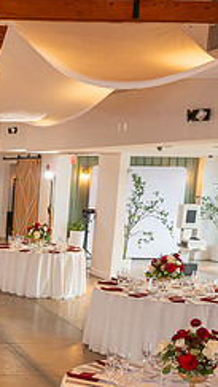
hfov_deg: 16.5
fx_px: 616
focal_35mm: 60
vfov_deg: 34.6
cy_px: 256
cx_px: -185
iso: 1000
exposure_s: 1/80
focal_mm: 24
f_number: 4
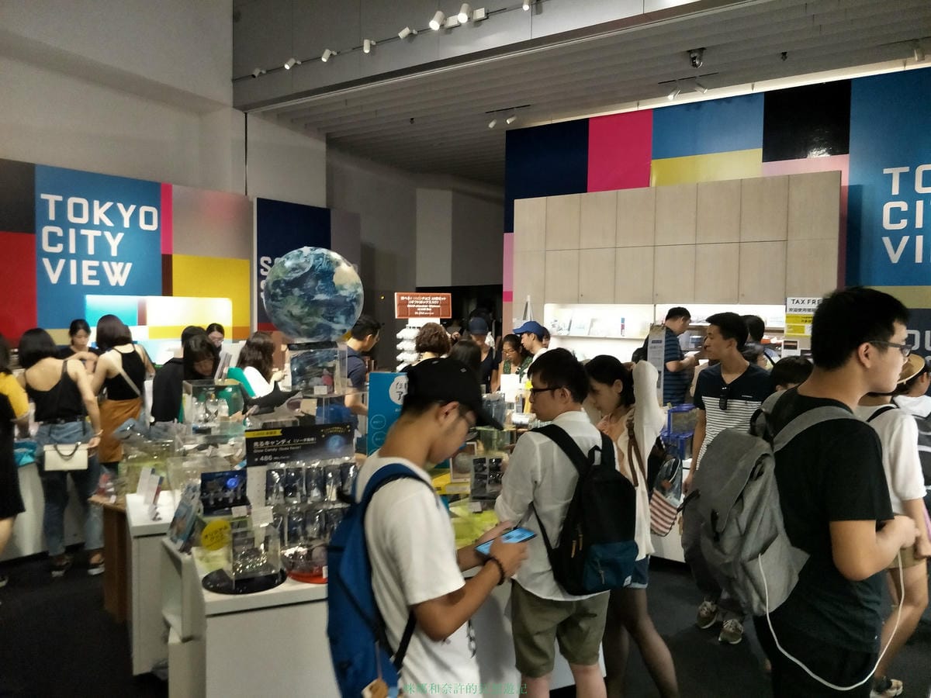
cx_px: 466
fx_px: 645
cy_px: 349
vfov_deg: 56.8
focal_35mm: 24
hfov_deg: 71.6
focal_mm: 4.1
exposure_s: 1/33
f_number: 1.7
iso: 277
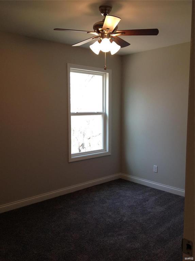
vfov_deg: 52.7
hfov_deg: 40.6
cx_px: 98
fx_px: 264
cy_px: 130
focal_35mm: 35
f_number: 2.4
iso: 64
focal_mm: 4.28
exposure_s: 1/60
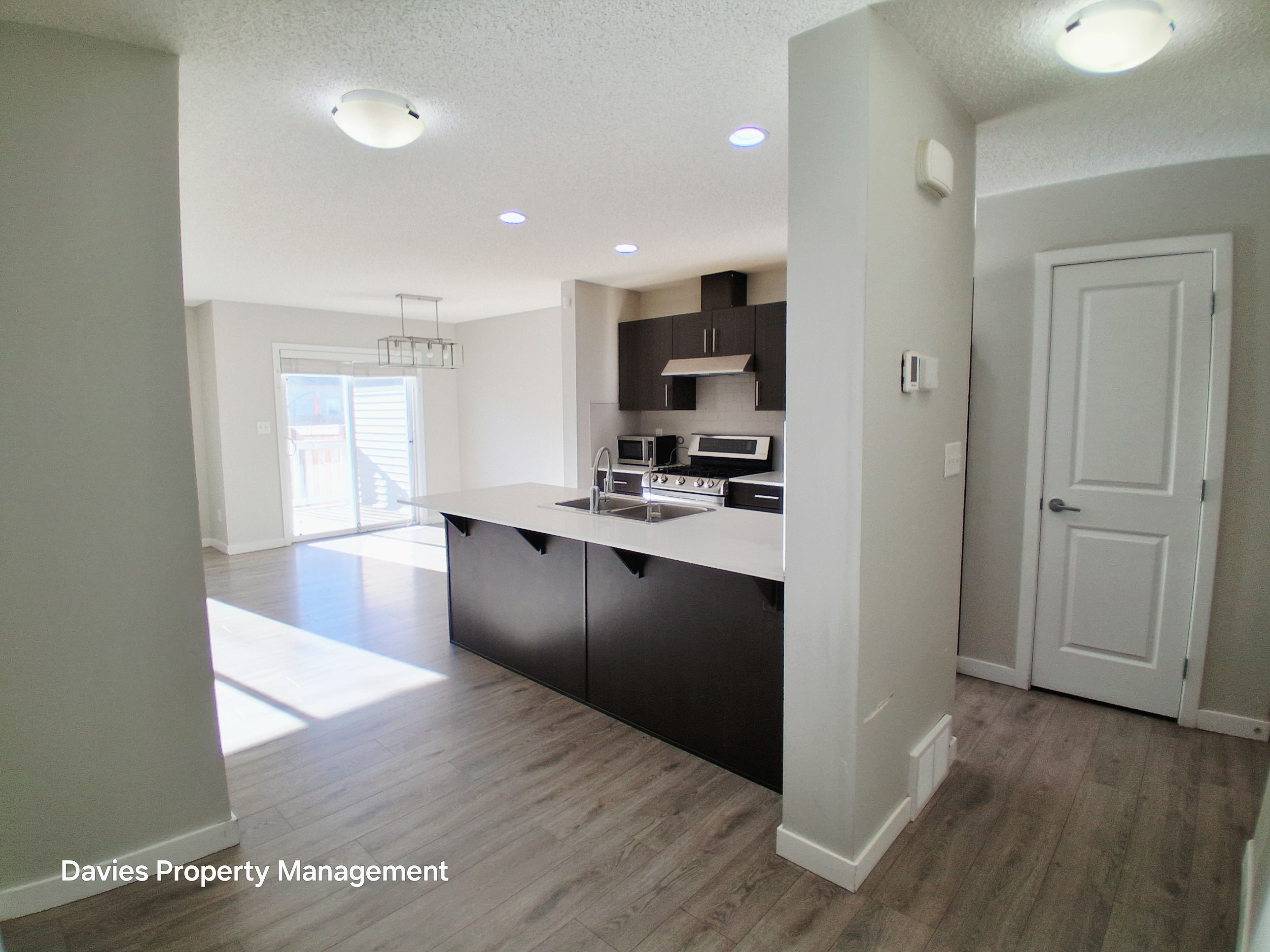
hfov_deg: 91.0
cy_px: 476
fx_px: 624
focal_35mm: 17
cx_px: 635
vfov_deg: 74.7
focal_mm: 1.4
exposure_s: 1/178
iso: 50
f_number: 2.2
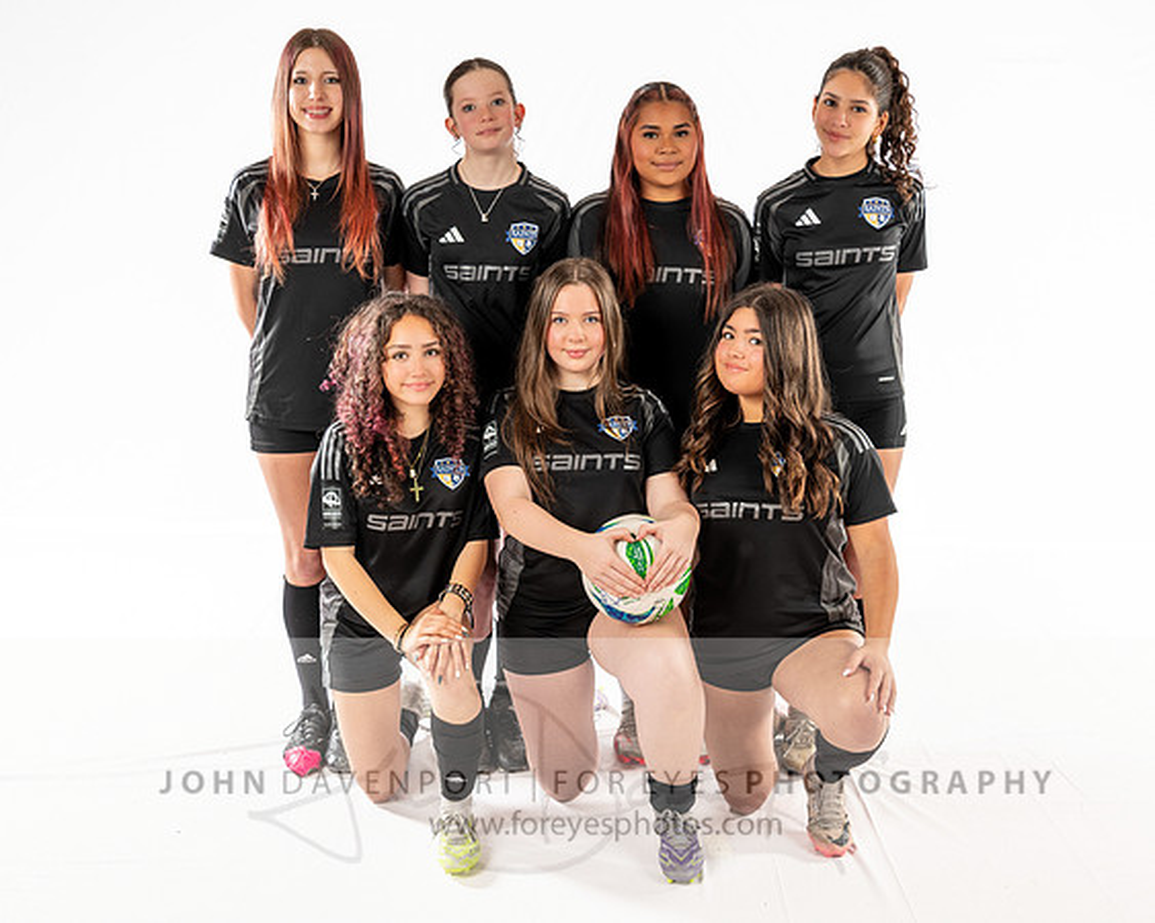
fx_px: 1449
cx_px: 581
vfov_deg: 35.3
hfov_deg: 43.5
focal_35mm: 42
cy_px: 438
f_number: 8
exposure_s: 1/200
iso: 100
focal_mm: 34
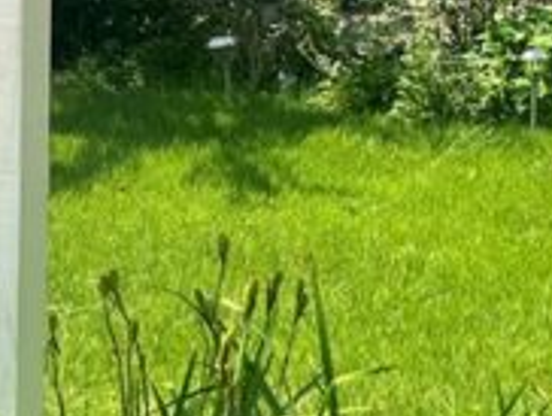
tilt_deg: +1.7
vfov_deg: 12.4
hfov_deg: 15.8
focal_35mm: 114
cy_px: -210
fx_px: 1820
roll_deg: -2.7
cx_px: 840
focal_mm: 5.1
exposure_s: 1/1992
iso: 50
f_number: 1.6
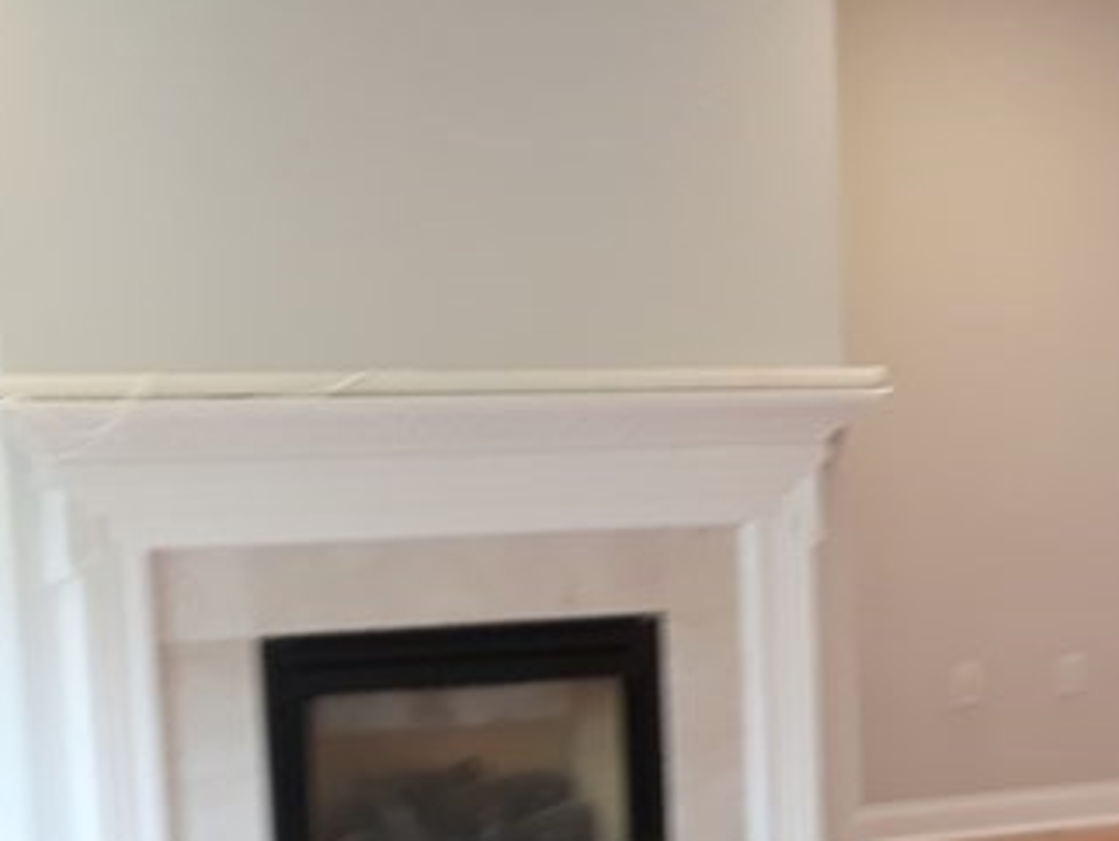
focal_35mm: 89
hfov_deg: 19.0
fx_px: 2879
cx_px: 1727
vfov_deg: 16.5
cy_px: 695
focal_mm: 3.7
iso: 80
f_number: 1.7
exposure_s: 1/40
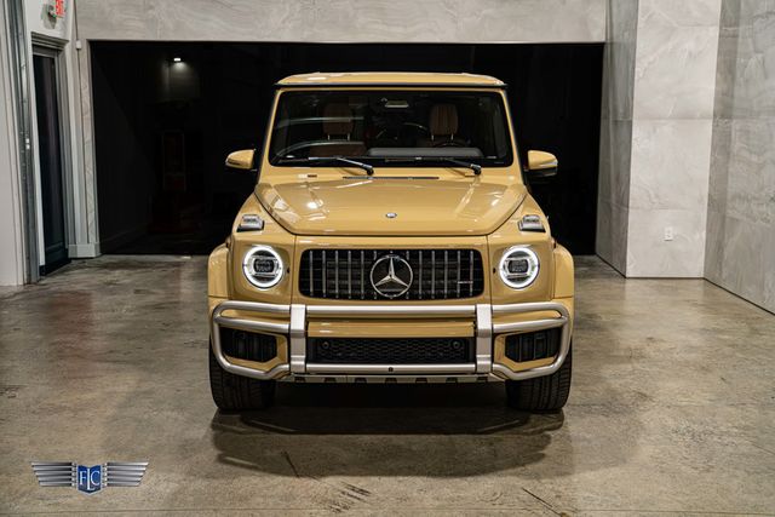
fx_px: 855
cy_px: 254
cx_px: 387
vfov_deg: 33.6
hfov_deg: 48.7
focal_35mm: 40
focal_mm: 39
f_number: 4
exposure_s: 1/100
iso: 1600
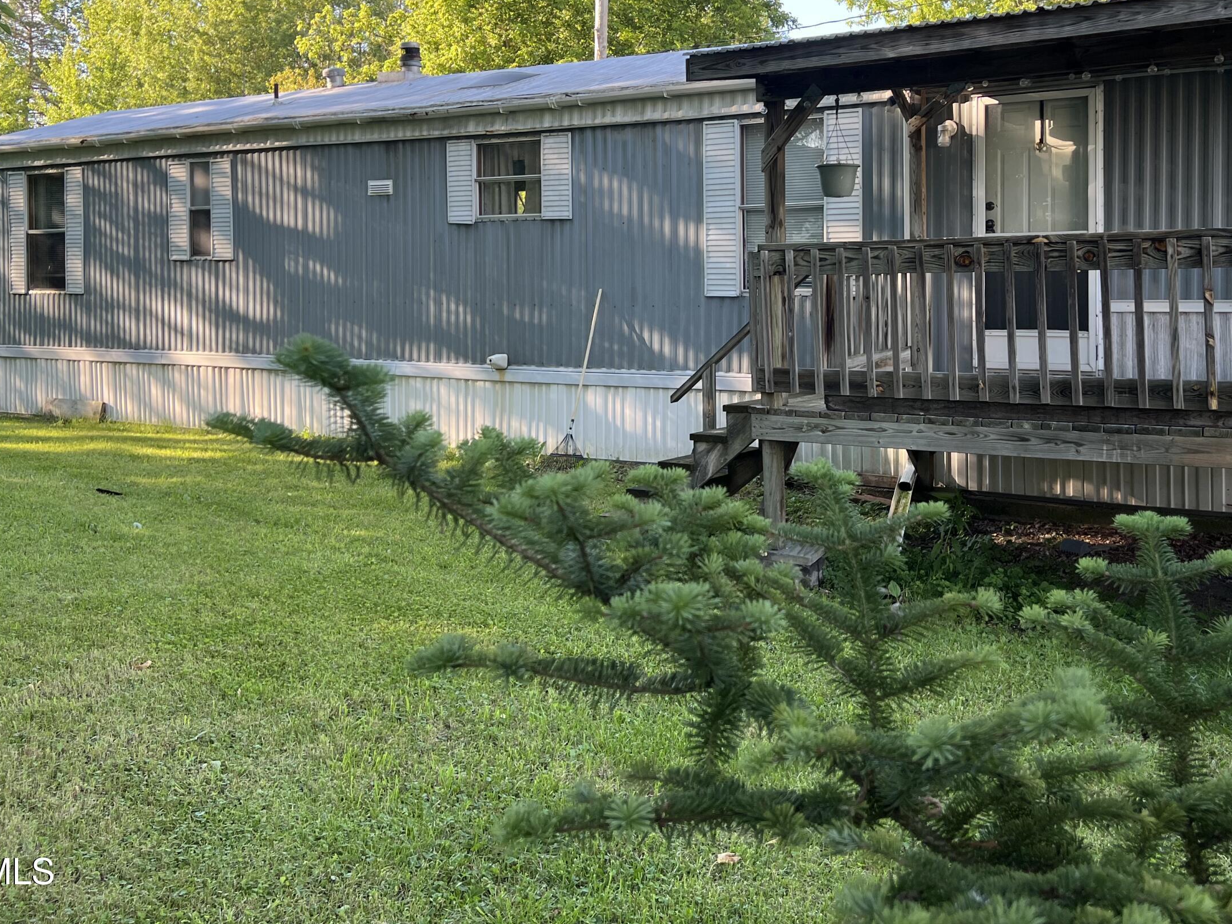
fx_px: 1281
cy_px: 291
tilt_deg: -1.3
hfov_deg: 51.1
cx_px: 718
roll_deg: +0.1
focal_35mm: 36
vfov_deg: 39.1
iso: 40
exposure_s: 1/254
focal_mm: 5.7
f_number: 1.5
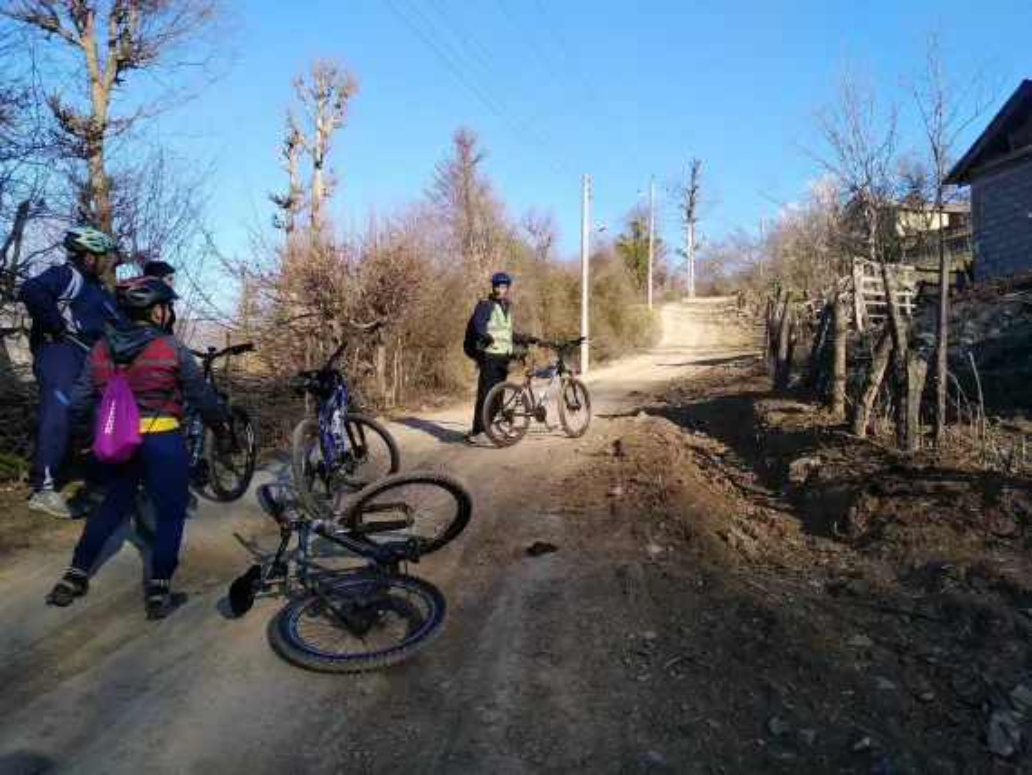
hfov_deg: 67.3
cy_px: 388
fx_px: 775
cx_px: 516
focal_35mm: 26
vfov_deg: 53.1
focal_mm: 3.59
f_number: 1.8
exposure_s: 1/961
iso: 100
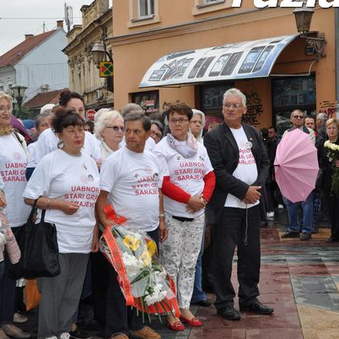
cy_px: 161
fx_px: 787
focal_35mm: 71
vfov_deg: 24.3
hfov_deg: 24.2
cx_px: 223
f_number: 6.7
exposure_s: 1/200
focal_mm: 32
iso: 200
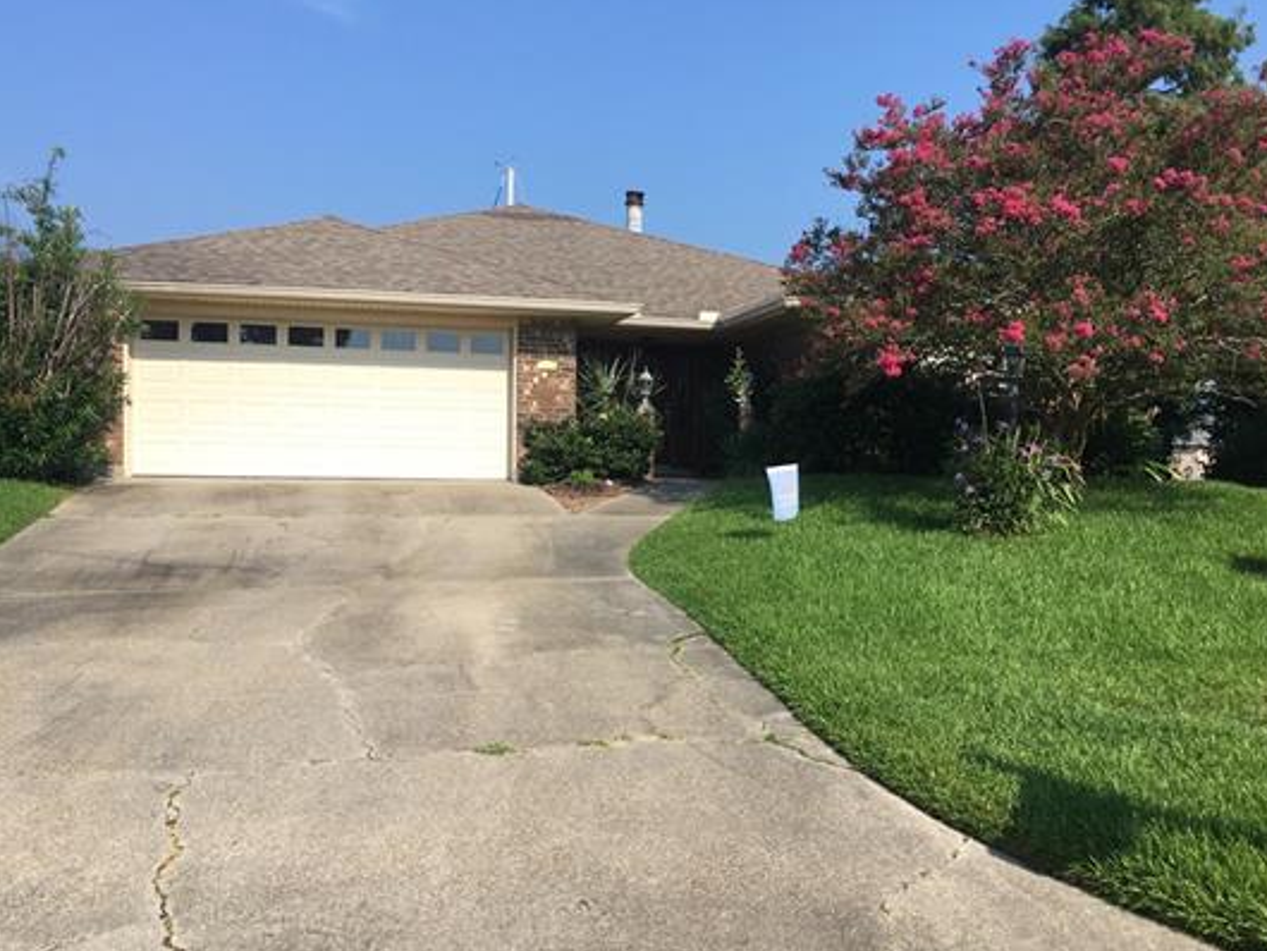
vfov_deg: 40.7
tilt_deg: +0.5
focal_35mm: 35
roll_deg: -2.1
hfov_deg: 52.5
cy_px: 473
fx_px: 1282
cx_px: 686
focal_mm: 4.15
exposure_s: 1/1261
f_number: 2.2
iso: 25
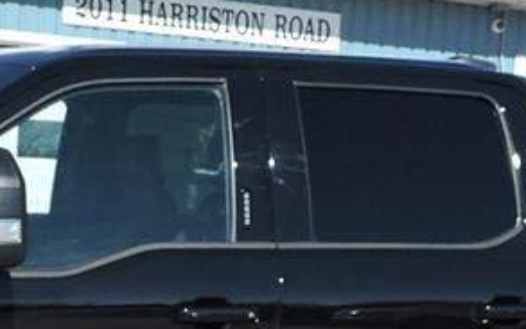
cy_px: 419
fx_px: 1591
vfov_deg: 11.5
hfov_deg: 18.7
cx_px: 154
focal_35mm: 111
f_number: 3
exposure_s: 1/1250
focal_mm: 4.3
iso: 100
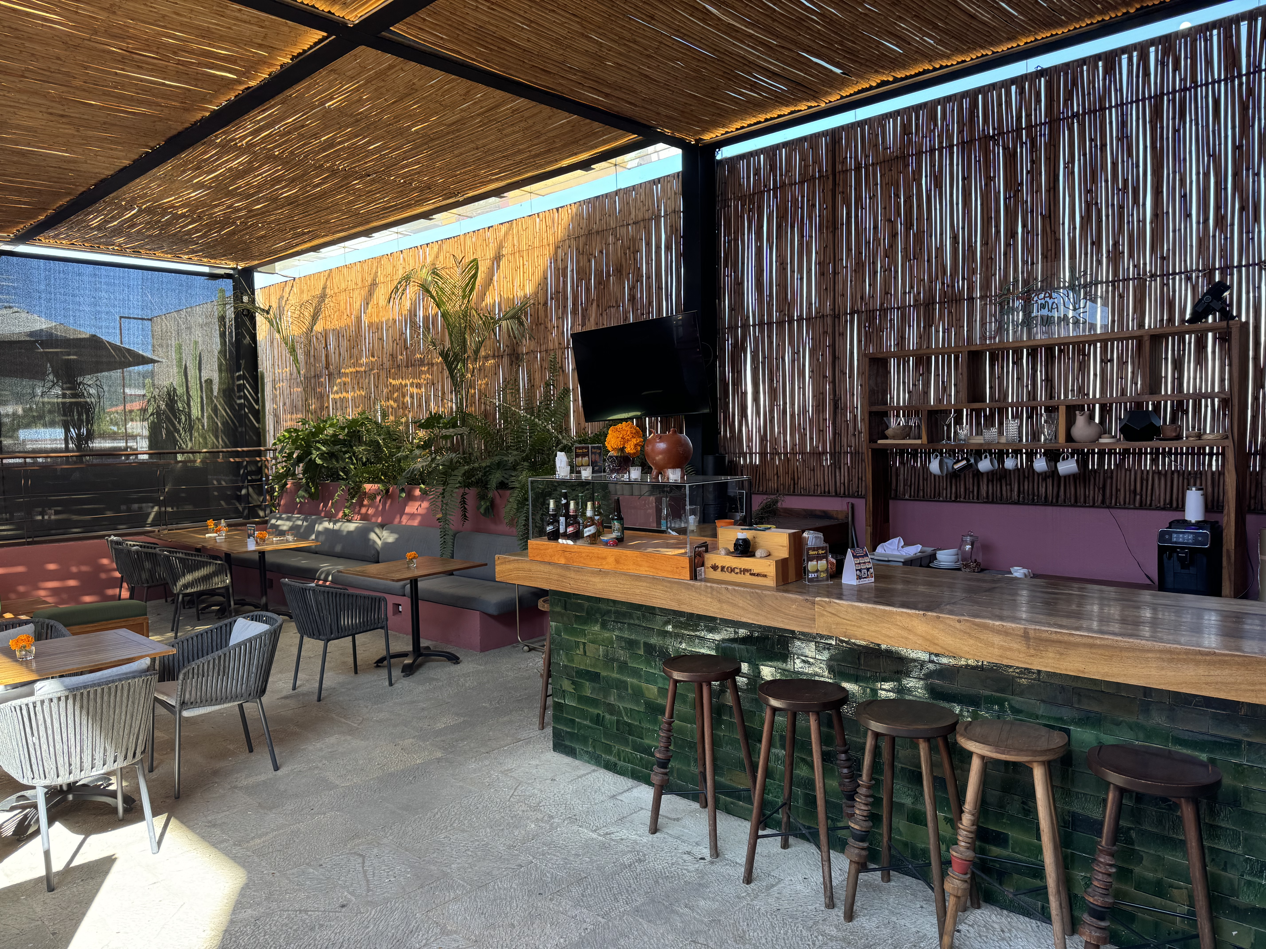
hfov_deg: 71.6
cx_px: 633
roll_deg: +1.5
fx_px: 878
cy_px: 474
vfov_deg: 56.8
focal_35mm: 24
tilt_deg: -2.5
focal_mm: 6.76
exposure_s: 1/122
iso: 80
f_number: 1.78
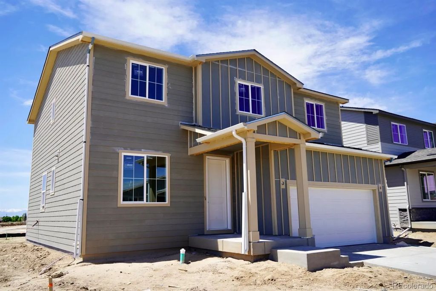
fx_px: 351
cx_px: 218
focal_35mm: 29
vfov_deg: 45.0
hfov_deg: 63.6
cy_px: 146
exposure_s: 1/500
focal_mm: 29
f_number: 5
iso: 100
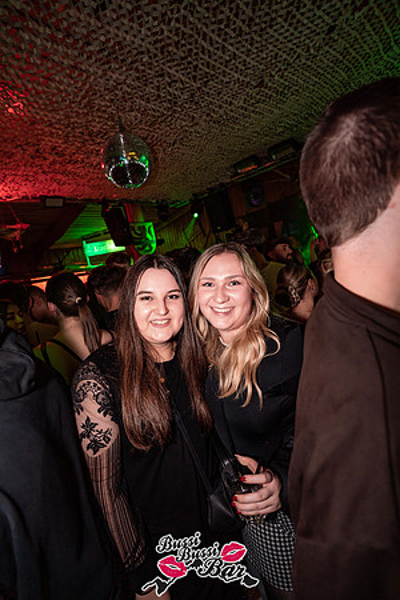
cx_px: 200
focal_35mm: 17
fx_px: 283
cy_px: 300
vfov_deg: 93.3
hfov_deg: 70.4
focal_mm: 17
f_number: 4
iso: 1600
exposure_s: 1/60
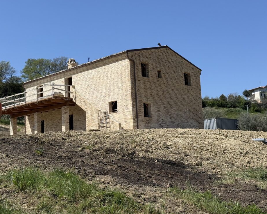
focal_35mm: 51
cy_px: 107
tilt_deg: +8.8
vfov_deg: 29.7
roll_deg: +2.7
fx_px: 403
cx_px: 130
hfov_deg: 36.7
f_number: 1.78
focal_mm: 6.76
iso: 64
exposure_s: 1/6024
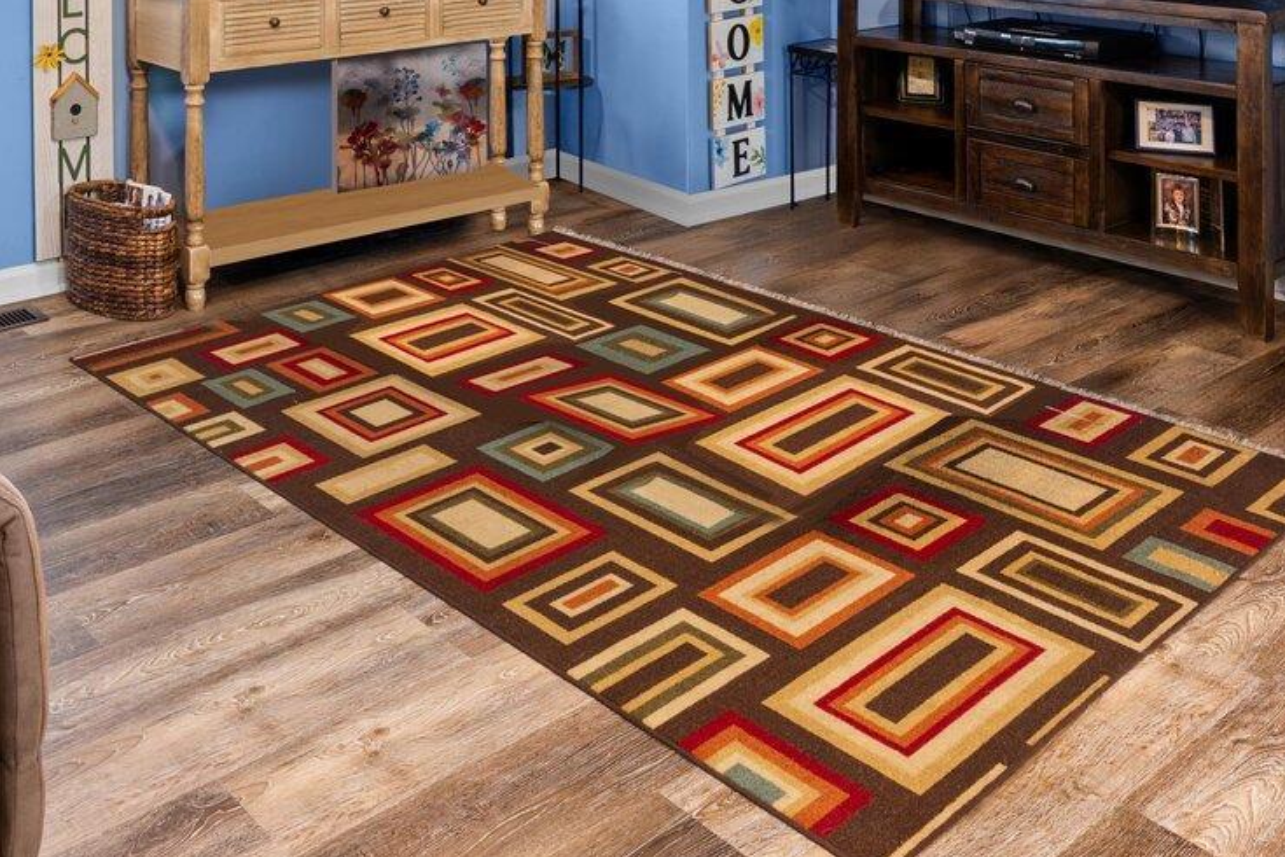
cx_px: 474
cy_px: -207
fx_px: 1392
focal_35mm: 39
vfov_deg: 28.9
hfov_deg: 49.0
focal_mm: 14
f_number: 9
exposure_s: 2.5
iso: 100
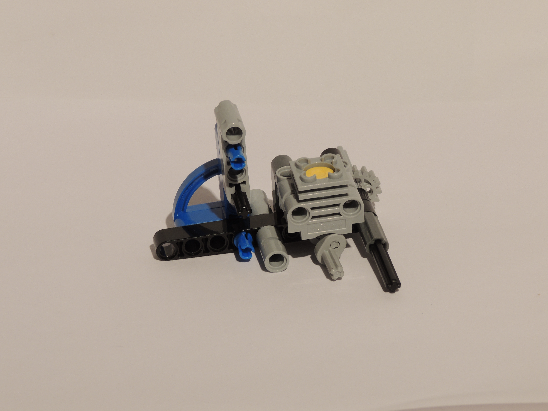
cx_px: 274
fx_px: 2137
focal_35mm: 135
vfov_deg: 11.0
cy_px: 206
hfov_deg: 14.6
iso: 100
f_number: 6.8
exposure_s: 1/2.5
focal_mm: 24
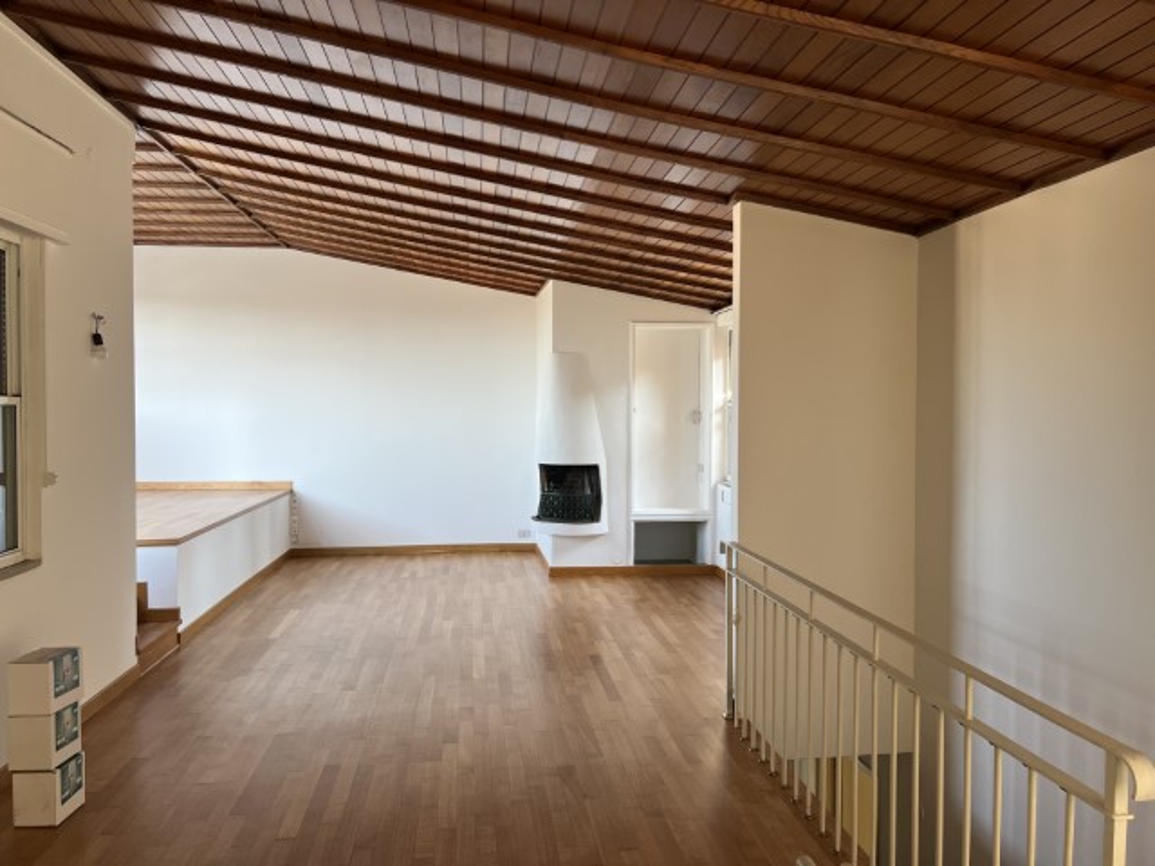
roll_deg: +0.5
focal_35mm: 26
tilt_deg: -0.4
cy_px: 433
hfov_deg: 67.3
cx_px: 578
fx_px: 868
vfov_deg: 53.1
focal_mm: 5.7
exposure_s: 1/121
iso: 80
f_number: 1.5
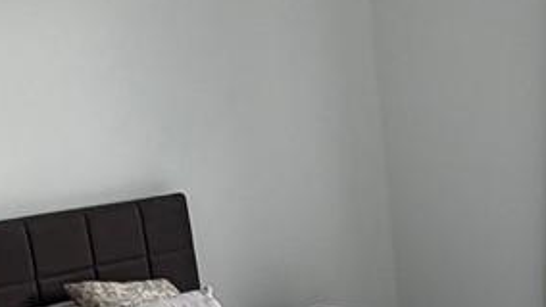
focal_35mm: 86
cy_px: 495
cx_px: 561
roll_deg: +2.7
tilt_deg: -20.3
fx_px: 1246
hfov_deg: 23.6
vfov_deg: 13.1
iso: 80
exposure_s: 1/121
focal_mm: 2.22
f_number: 2.2
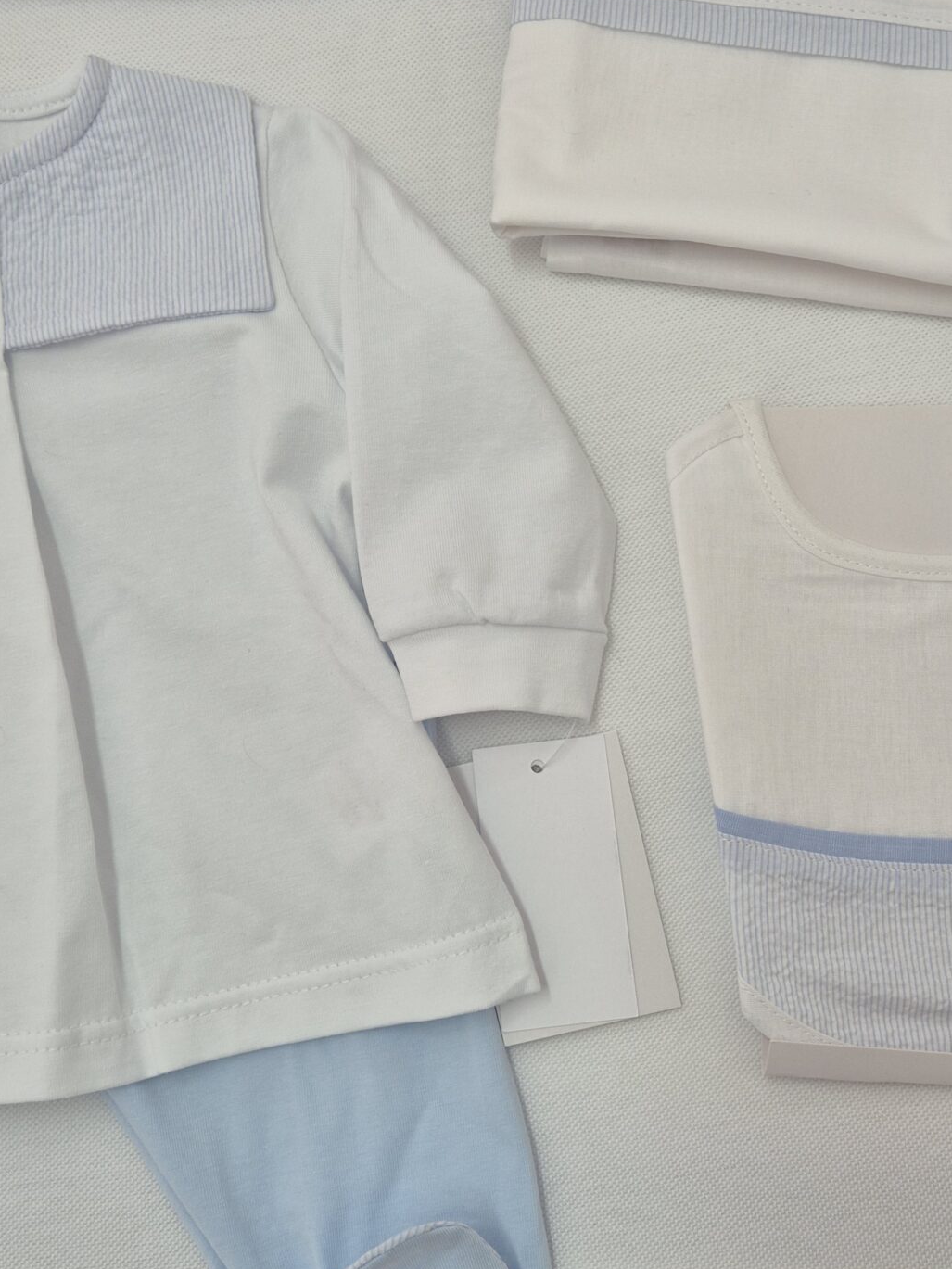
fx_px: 1577
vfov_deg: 43.8
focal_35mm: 43
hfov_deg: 33.6
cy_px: 687
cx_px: 487
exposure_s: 1/100
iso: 40
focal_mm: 5.4
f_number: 1.8
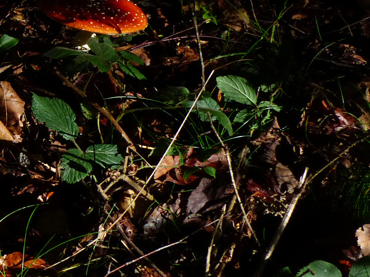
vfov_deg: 18.1
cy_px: 25
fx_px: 855
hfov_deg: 22.3
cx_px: -89
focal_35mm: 80
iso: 200
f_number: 8
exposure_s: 1/200
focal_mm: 5.5
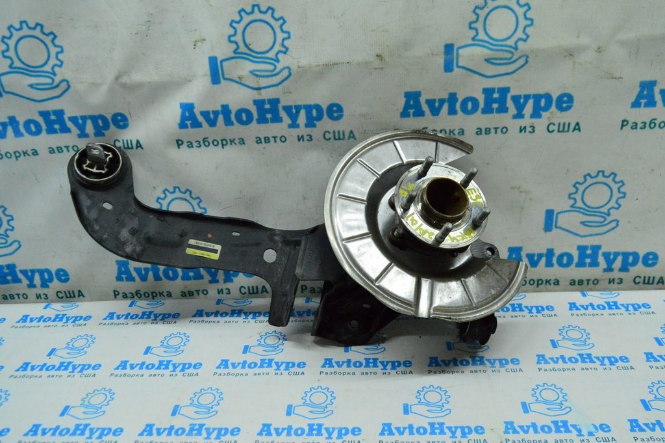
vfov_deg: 39.9
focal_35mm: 33
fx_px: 609
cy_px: 222
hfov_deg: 57.3
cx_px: 332
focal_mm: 22
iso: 6400
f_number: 6.3
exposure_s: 1/640
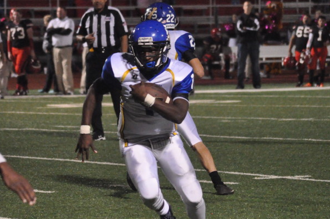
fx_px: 2791
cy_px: 100
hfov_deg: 6.8
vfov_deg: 4.5
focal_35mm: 305
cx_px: 136
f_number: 4.8
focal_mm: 122
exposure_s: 1/400
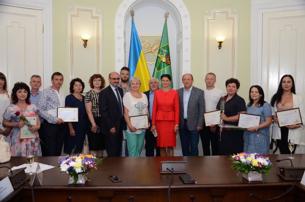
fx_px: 266
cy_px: 101
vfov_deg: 41.5
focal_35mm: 32
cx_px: 152
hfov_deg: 59.6
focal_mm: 21
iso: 800
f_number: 3.8
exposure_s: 1/250
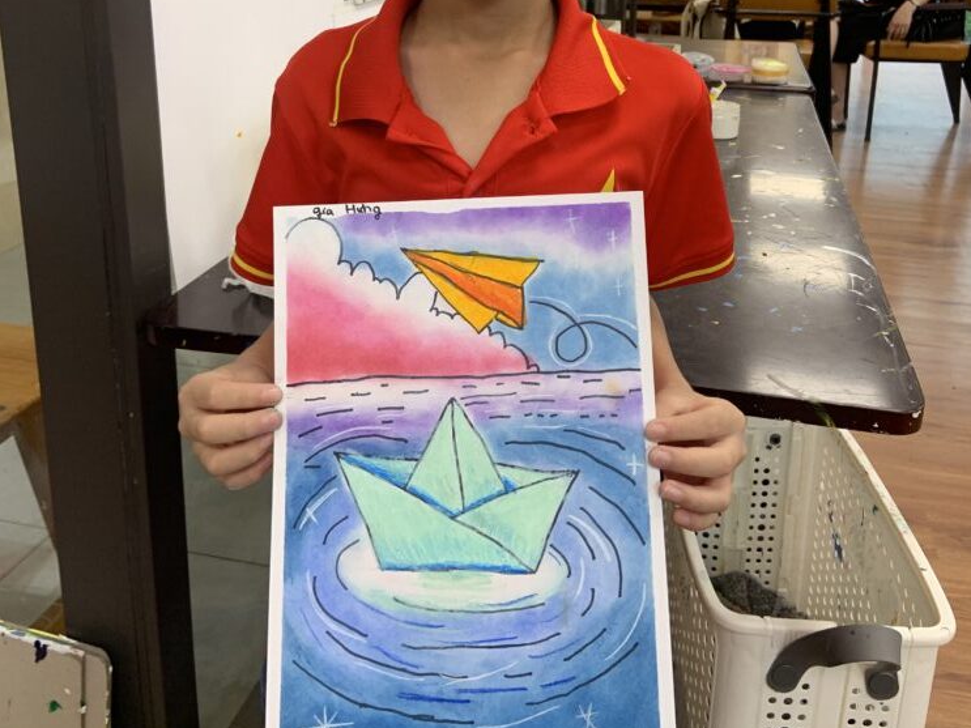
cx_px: 489
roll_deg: -0.6
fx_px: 982
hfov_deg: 52.6
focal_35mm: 35
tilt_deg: -14.8
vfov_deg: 39.6
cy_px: 186
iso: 100
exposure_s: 1/76
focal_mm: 4.25
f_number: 1.8
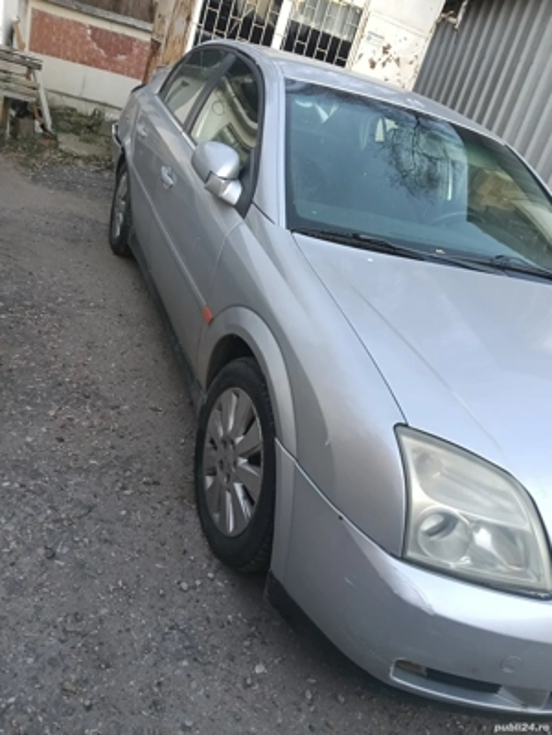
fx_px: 574
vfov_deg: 65.3
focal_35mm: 27
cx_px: 276
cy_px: 368
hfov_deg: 51.4
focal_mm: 3.98
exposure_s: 1/33.3
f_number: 1.8
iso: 320
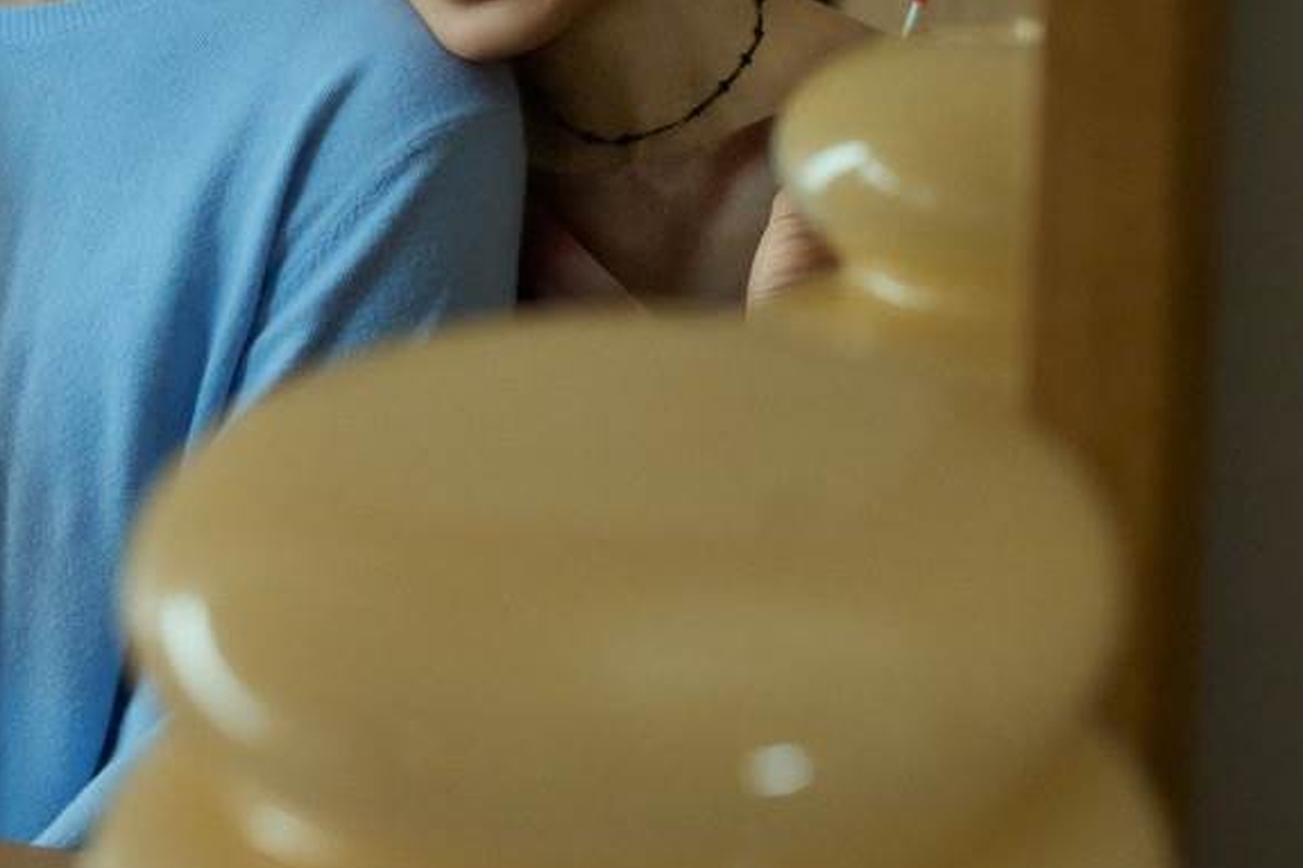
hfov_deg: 14.8
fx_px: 4993
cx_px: 283
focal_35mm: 138
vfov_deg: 9.8
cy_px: -53
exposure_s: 1/125
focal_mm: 62
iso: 2500
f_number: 4
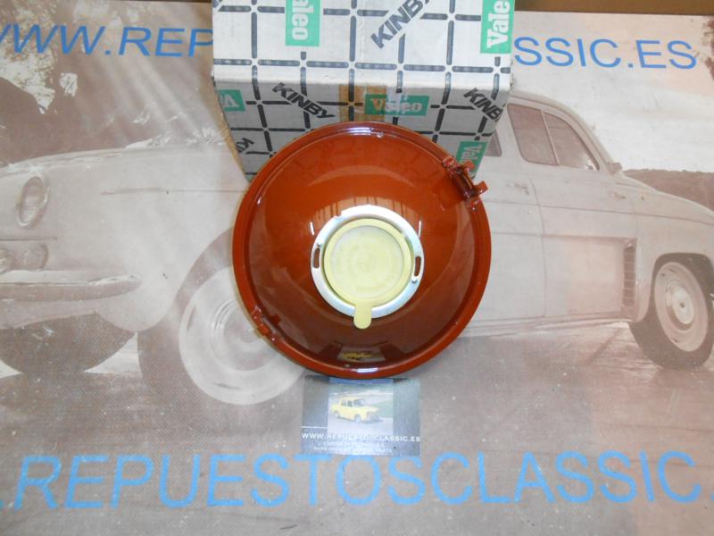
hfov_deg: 67.3
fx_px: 536
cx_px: 357
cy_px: 268
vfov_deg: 53.1
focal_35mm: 26
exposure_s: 1/25
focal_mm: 4.6
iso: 400
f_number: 3.5
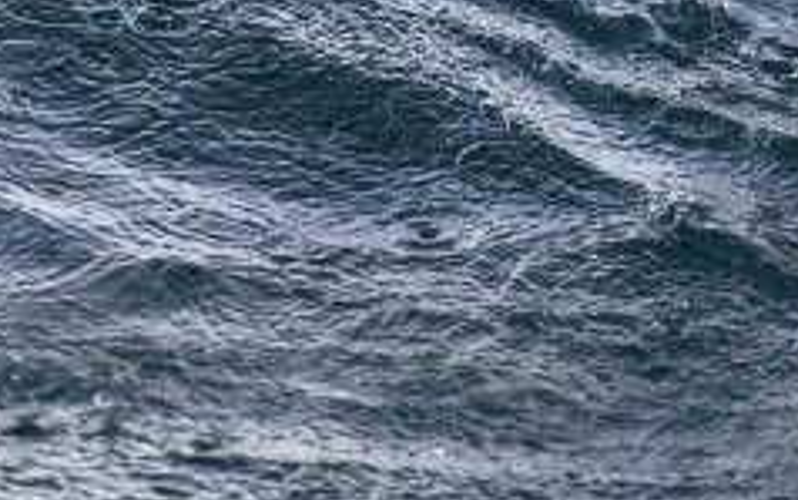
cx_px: 1106
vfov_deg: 0.6
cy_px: -257
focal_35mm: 2054
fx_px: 44692
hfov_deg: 1.0
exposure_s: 1/1000
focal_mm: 600
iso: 3200
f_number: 5.6
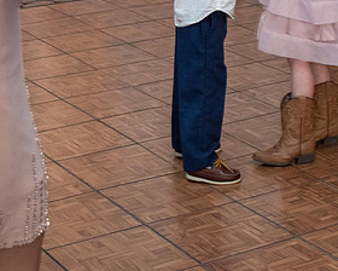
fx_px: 1090
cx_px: 250
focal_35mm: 109
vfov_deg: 14.0
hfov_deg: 17.5
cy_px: 24
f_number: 4.2
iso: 1800
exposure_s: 1/60
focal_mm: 30
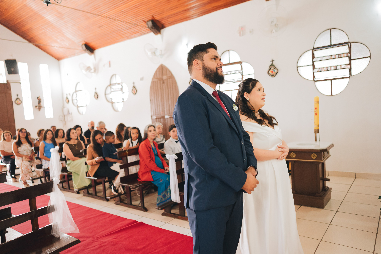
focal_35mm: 26
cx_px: 190
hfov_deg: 69.9
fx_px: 273
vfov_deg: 49.9
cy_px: 127
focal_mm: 24
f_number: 2
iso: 3200
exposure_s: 1/320
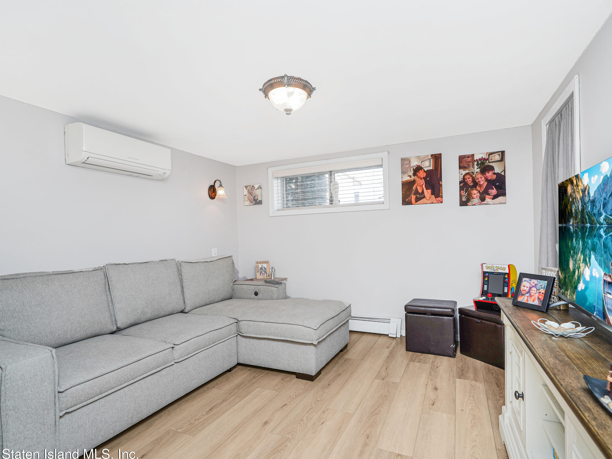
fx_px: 328
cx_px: 315
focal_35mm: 19
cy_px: 237
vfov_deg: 69.9
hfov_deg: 86.0
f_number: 4.5
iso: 50
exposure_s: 1/40
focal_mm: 16.5
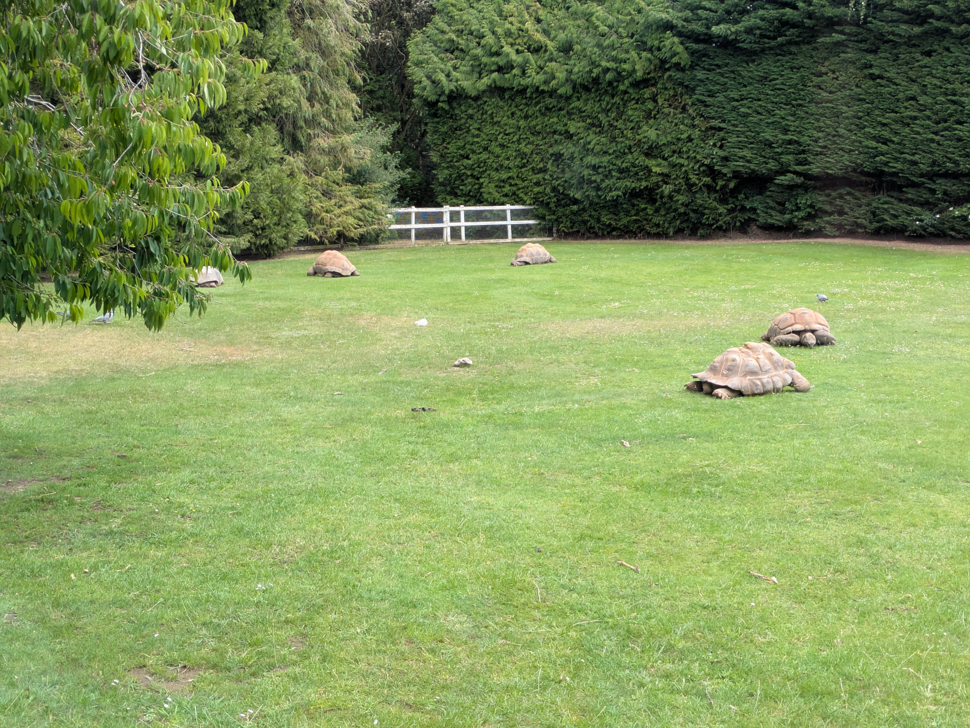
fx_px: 1430
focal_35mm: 51
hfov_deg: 37.5
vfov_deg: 28.6
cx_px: 485
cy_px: 364
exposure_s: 1/360
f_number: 1.89
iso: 47
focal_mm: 5.43
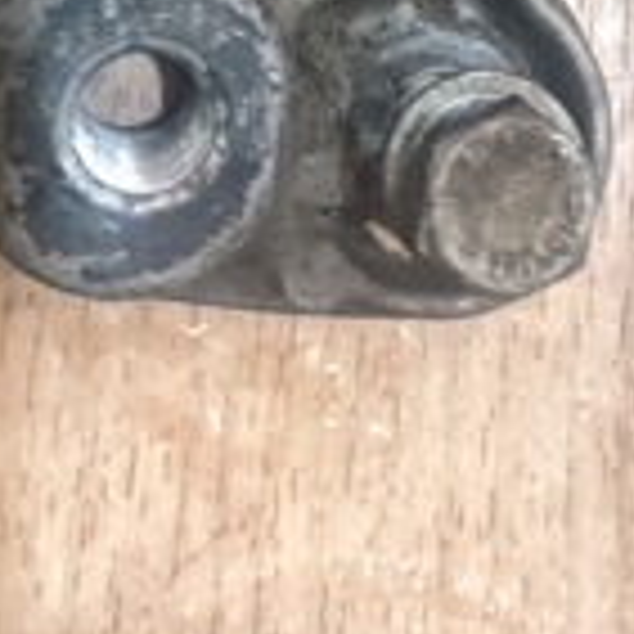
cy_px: -396
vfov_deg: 18.3
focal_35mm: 81
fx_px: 1678
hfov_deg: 21.4
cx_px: 330
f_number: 1.8
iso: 1109
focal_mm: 4.44
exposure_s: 1/33.3
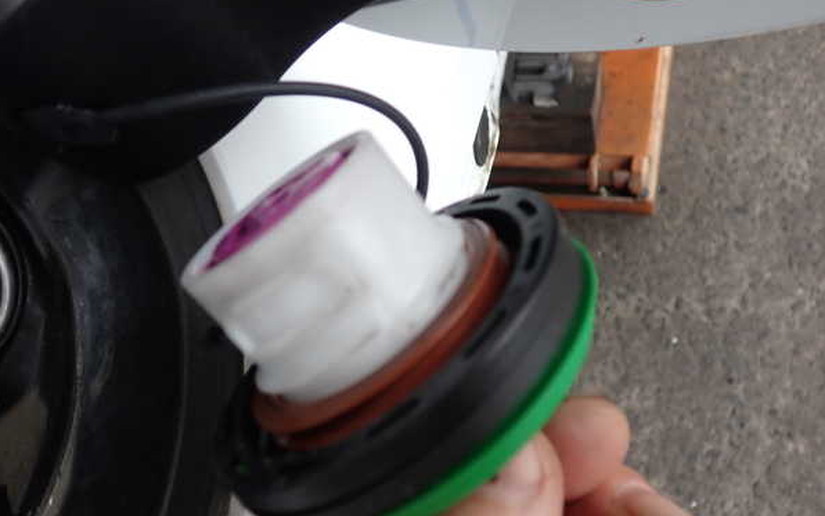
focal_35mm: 32
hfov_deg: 59.6
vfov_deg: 39.4
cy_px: 275
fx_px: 720
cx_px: 411
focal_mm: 5.4
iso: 100
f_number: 2.3
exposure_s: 1/100
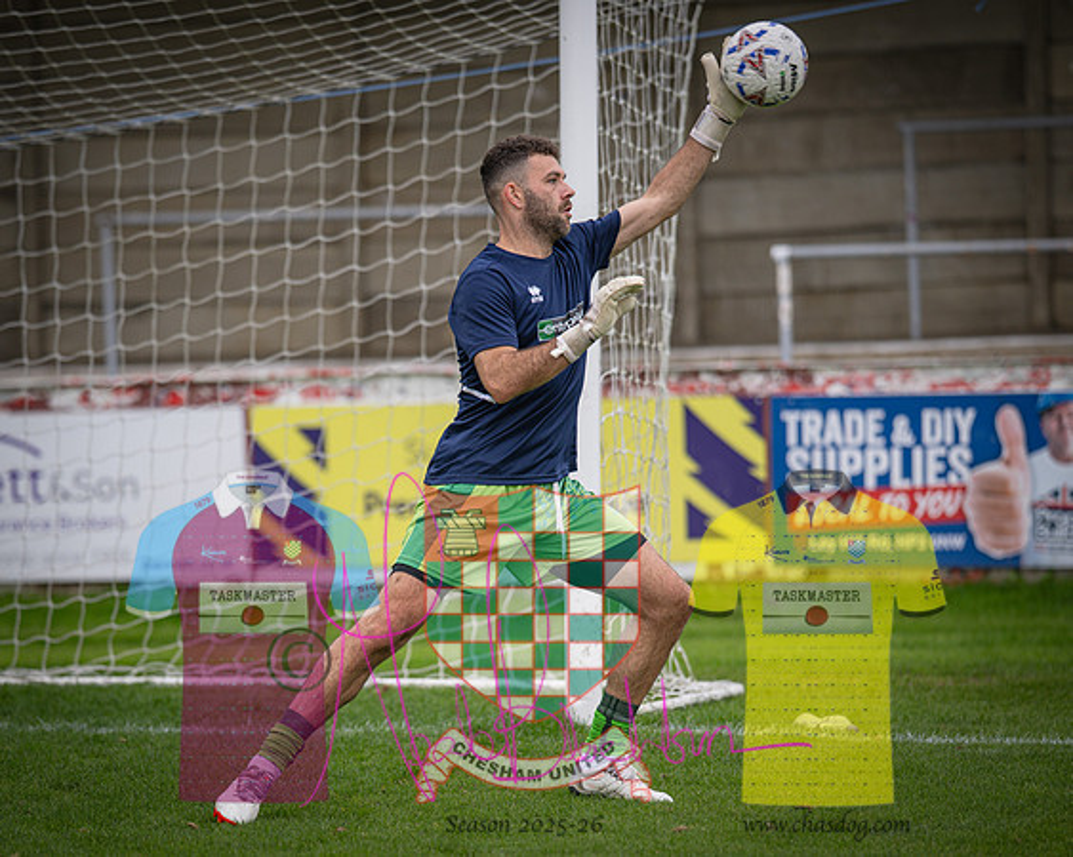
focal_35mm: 185
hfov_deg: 10.4
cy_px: 522
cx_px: 402
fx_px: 5885
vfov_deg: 8.3
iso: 200
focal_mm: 135
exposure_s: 1/2000
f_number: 1.8
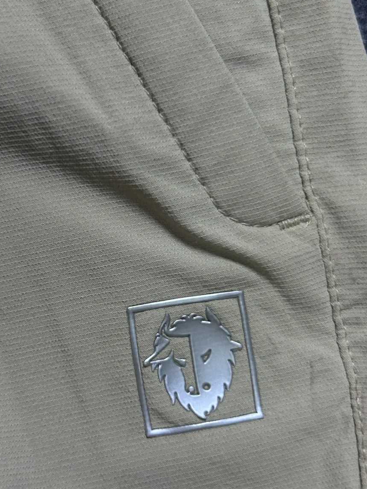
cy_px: 253
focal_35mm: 58
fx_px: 820
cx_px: 123
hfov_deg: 25.1
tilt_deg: -50.4
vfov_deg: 33.2
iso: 100
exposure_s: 1/50
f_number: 1.5
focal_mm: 5.7
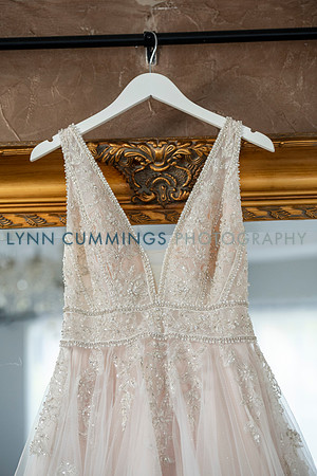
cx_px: 158
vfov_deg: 20.0
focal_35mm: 102
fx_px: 1347
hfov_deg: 13.4
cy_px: 238
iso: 640
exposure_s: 1/250
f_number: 3.5
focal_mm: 102
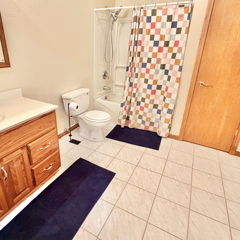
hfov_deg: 72.0
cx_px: 110
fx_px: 165
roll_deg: -1.3
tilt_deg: -20.9
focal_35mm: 21
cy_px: 109
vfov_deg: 72.0
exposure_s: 1/60
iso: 320
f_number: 2.2
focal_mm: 2.22
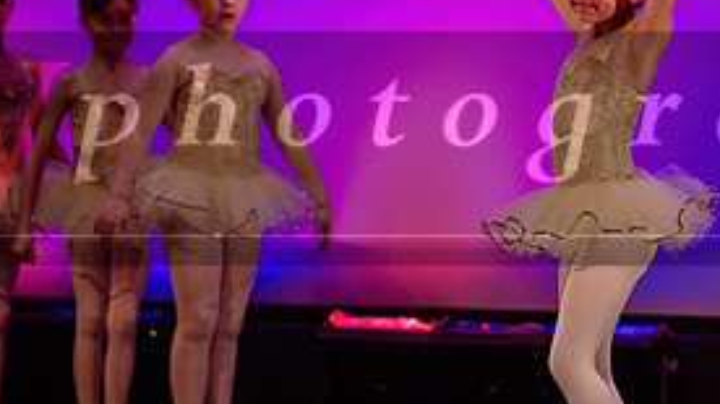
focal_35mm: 374
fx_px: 7137
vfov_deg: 3.2
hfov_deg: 5.8
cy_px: 133
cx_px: 537
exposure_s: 1/250
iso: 1600
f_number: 2.8
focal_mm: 170
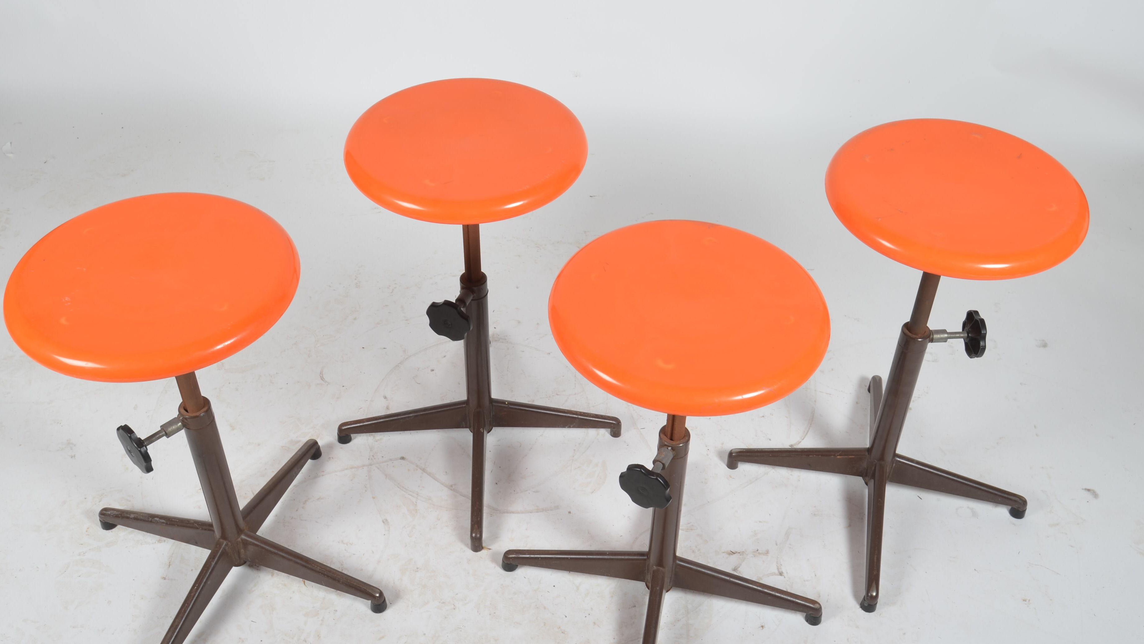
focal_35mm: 38
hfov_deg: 52.8
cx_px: 577
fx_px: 1153
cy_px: 272
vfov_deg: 31.1
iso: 100
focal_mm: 24
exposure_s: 1/125
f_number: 11
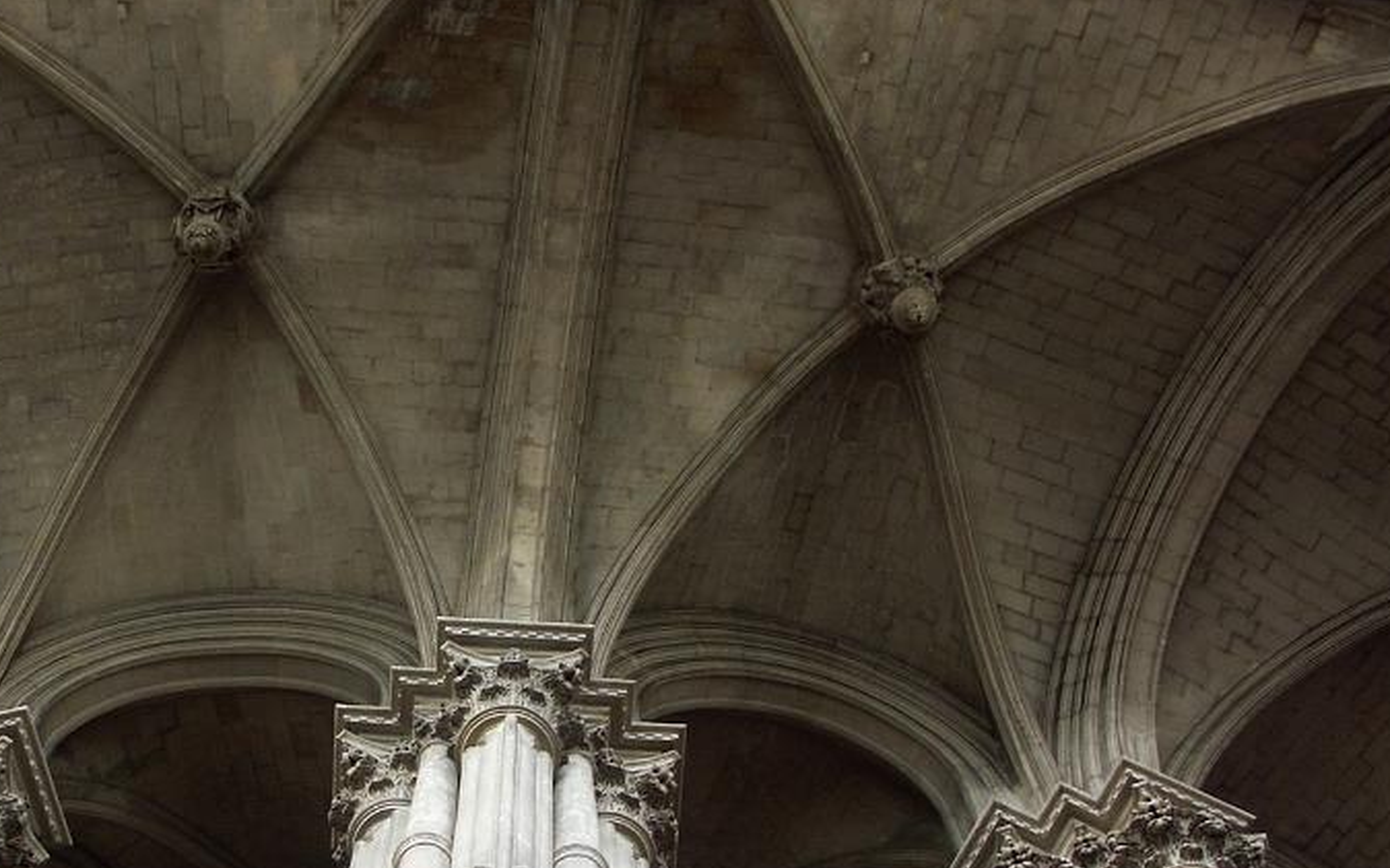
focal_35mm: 58
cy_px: 734
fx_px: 2197
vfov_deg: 22.0
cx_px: 464
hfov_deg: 34.8
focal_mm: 9.27
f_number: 2.8
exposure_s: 1/13
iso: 100
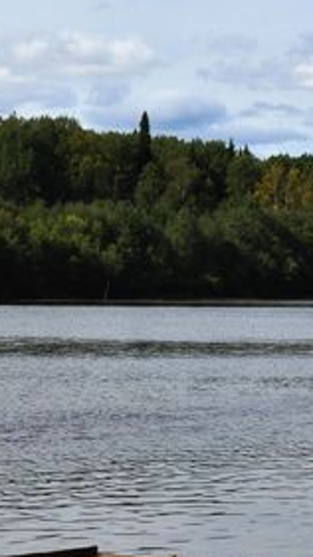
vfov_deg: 11.9
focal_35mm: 181
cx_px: 246
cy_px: 223
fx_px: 2671
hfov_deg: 6.7
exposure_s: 1/500
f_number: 11
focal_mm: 36
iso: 200
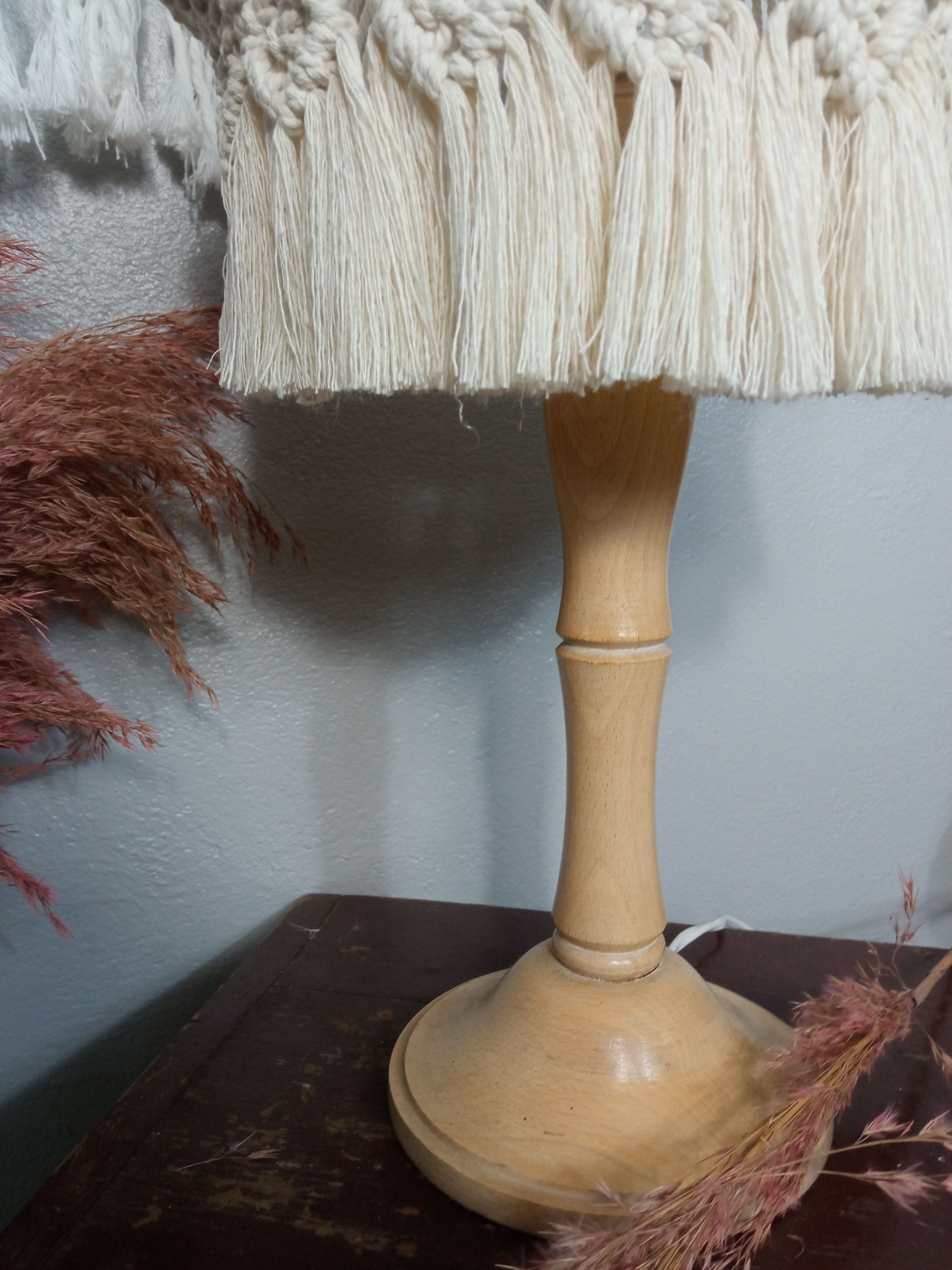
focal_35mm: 27
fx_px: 990
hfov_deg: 51.4
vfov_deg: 65.3
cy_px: 635
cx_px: 476
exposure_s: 1/33.3
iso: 244
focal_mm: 3.79
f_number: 2.2
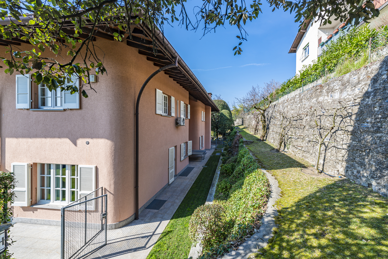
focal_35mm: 14
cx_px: 194
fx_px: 151
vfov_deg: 81.3
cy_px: 130
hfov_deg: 104.2
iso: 100
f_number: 9
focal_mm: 14
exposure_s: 1/100
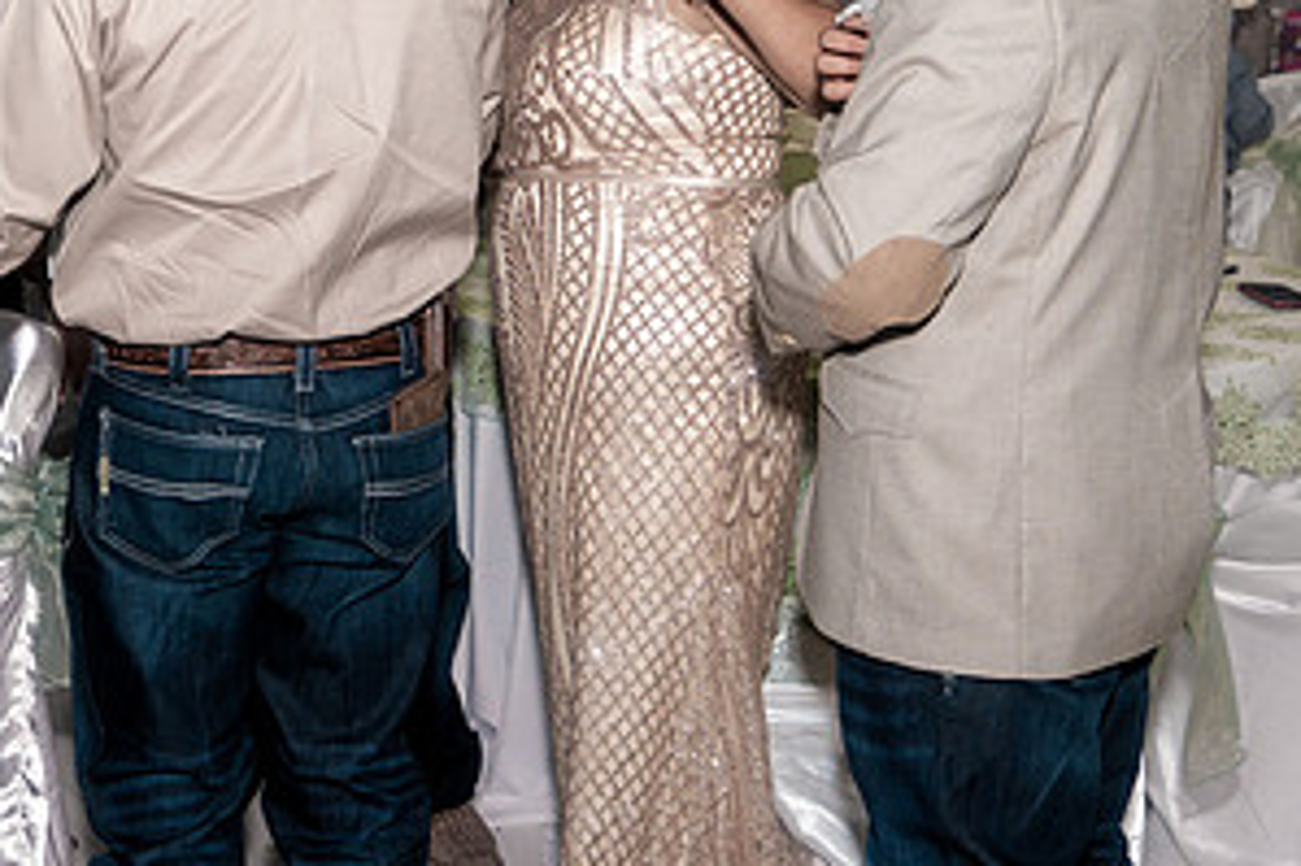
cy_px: 107
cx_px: 270
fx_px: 2456
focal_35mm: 68
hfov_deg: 29.0
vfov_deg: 19.7
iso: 2000
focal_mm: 35
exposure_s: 1/250
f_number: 4
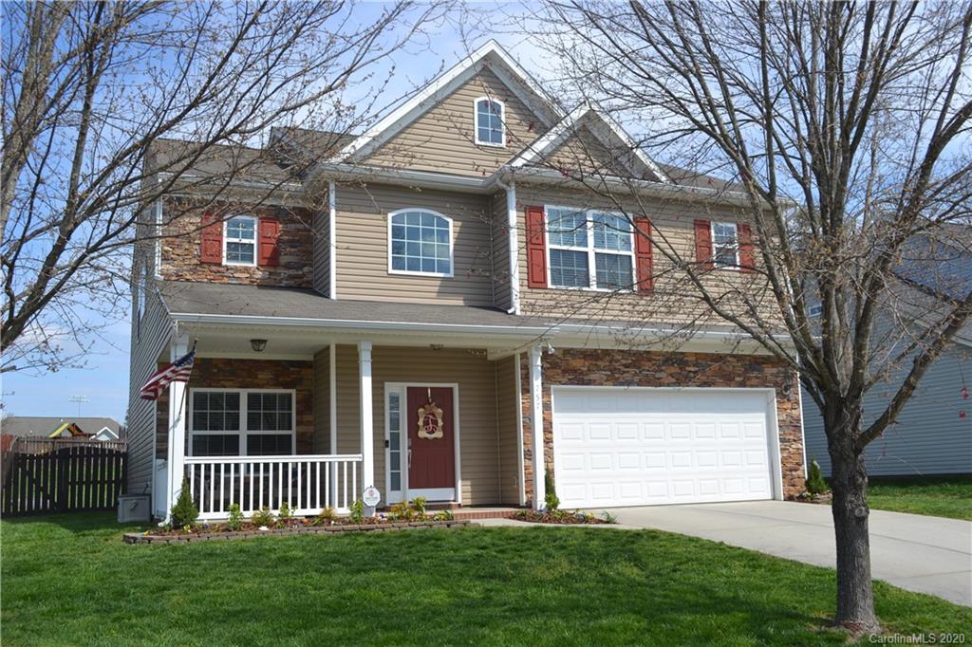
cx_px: 486
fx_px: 891
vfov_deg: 39.9
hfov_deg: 57.2
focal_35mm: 33
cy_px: 324
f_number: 8
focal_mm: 22
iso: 100
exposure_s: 1/250
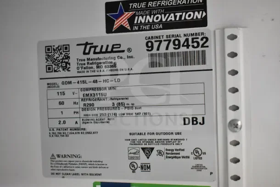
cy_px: 94
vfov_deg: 29.0
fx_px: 362
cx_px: 140
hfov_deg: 42.3
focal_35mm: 46
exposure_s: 1/50
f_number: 4.2
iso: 14400
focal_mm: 31
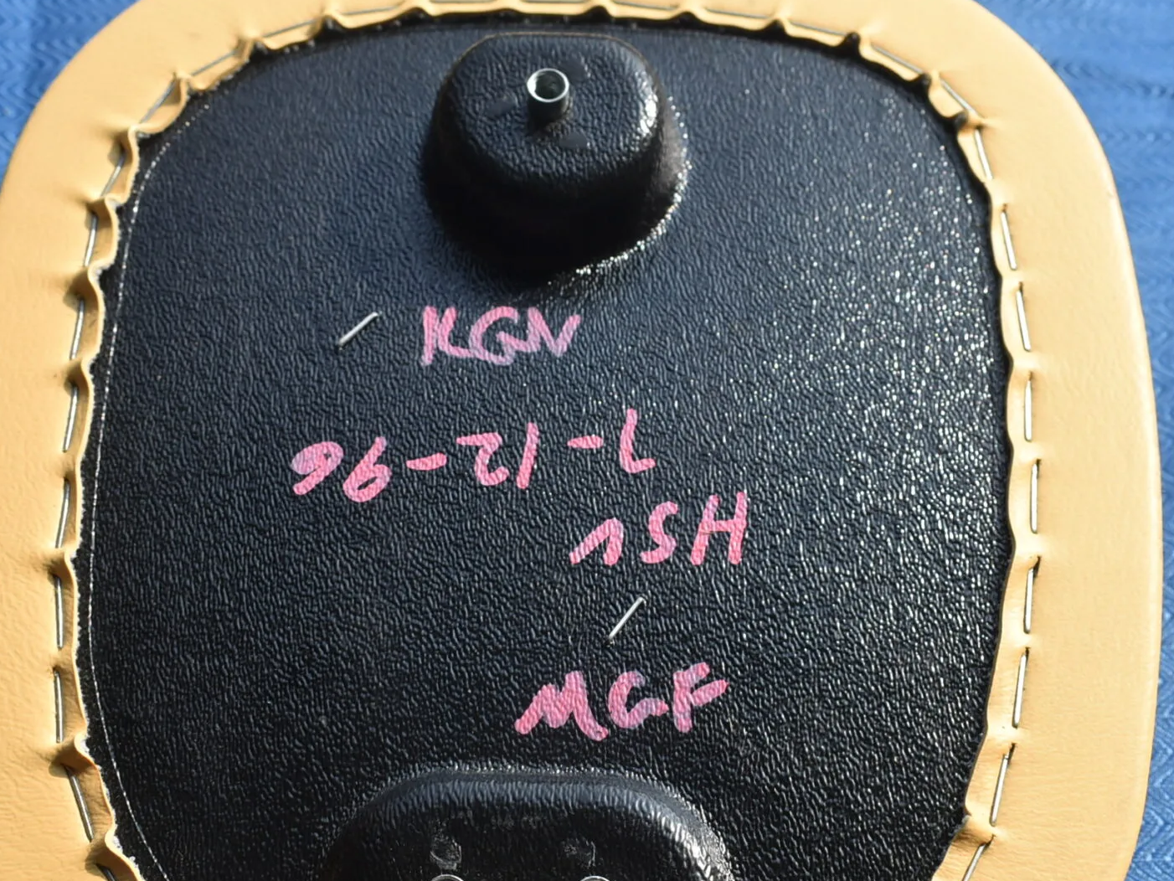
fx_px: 2235
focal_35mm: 66
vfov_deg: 22.3
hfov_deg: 29.4
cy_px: 497
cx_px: 596
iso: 200
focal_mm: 25
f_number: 7.1
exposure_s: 1/320
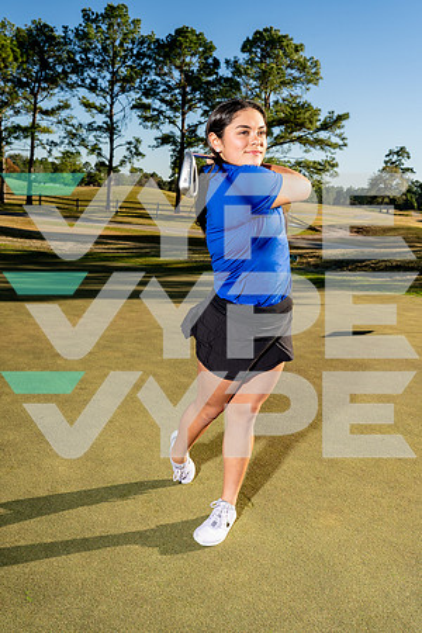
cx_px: 211
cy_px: 316
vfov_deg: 58.7
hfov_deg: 41.1
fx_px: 563
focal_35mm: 32
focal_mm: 32
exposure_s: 1/250
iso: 100
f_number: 8
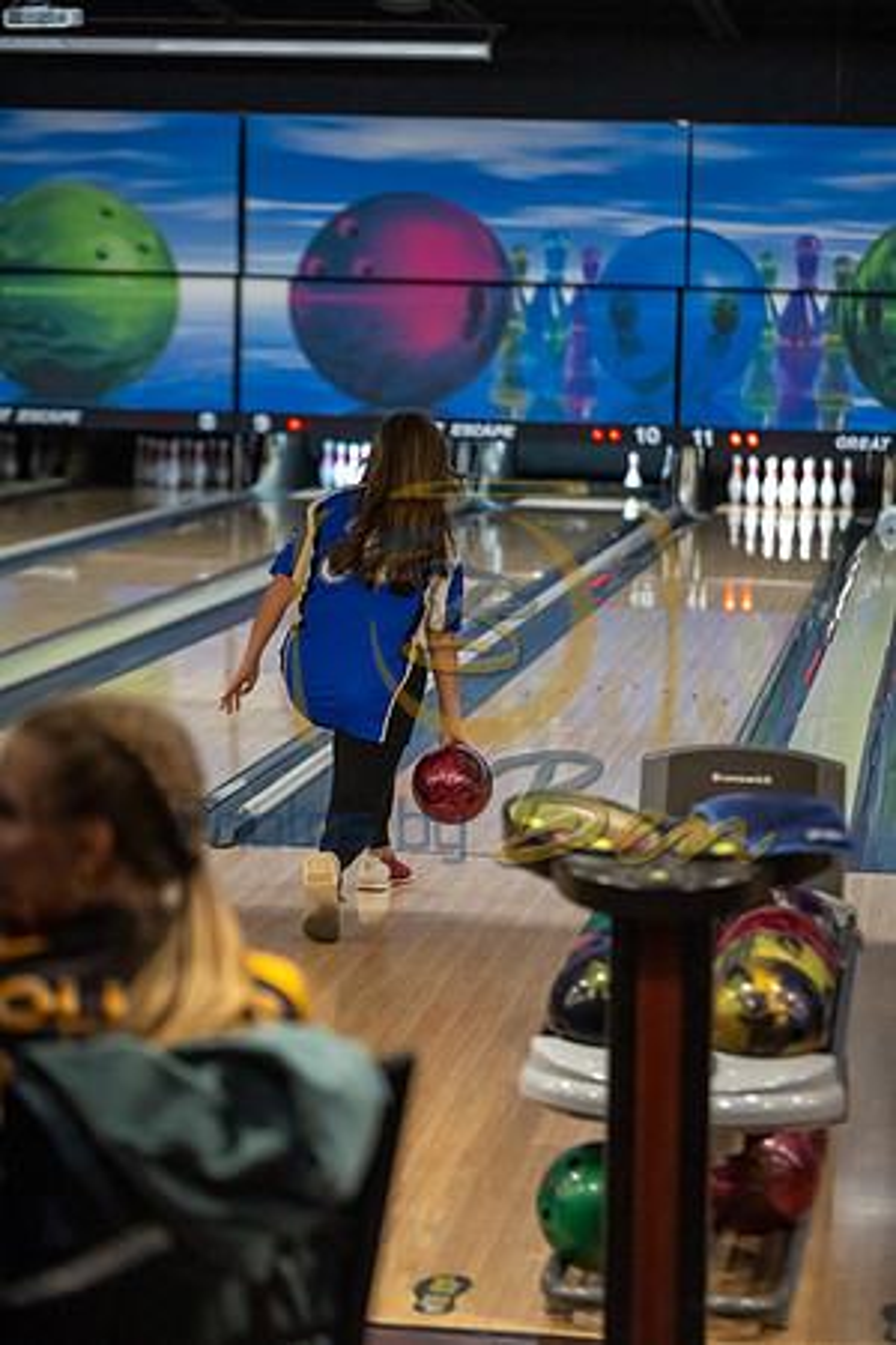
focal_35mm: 92
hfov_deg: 14.9
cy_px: 672
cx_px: 448
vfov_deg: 22.1
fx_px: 3434
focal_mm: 92
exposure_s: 1/1000
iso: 4000
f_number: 2.8
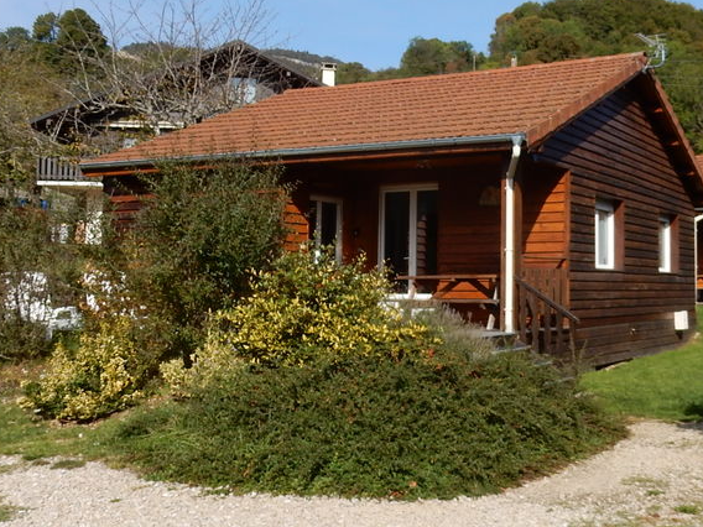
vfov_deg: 32.8
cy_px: 229
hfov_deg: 40.4
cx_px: 600
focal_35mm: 44
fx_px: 894
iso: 125
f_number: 3.7
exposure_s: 1/1250
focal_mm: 4.5
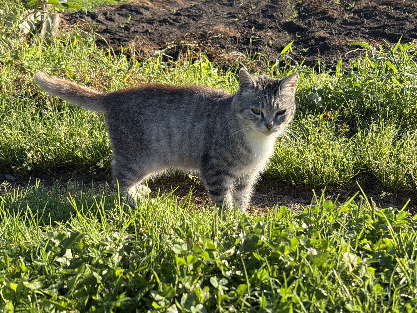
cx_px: 208
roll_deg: -0.3
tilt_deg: -16.3
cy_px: 156
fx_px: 626
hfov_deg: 36.8
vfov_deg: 28.0
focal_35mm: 52
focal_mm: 5.96
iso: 32
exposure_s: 1/872
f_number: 1.6
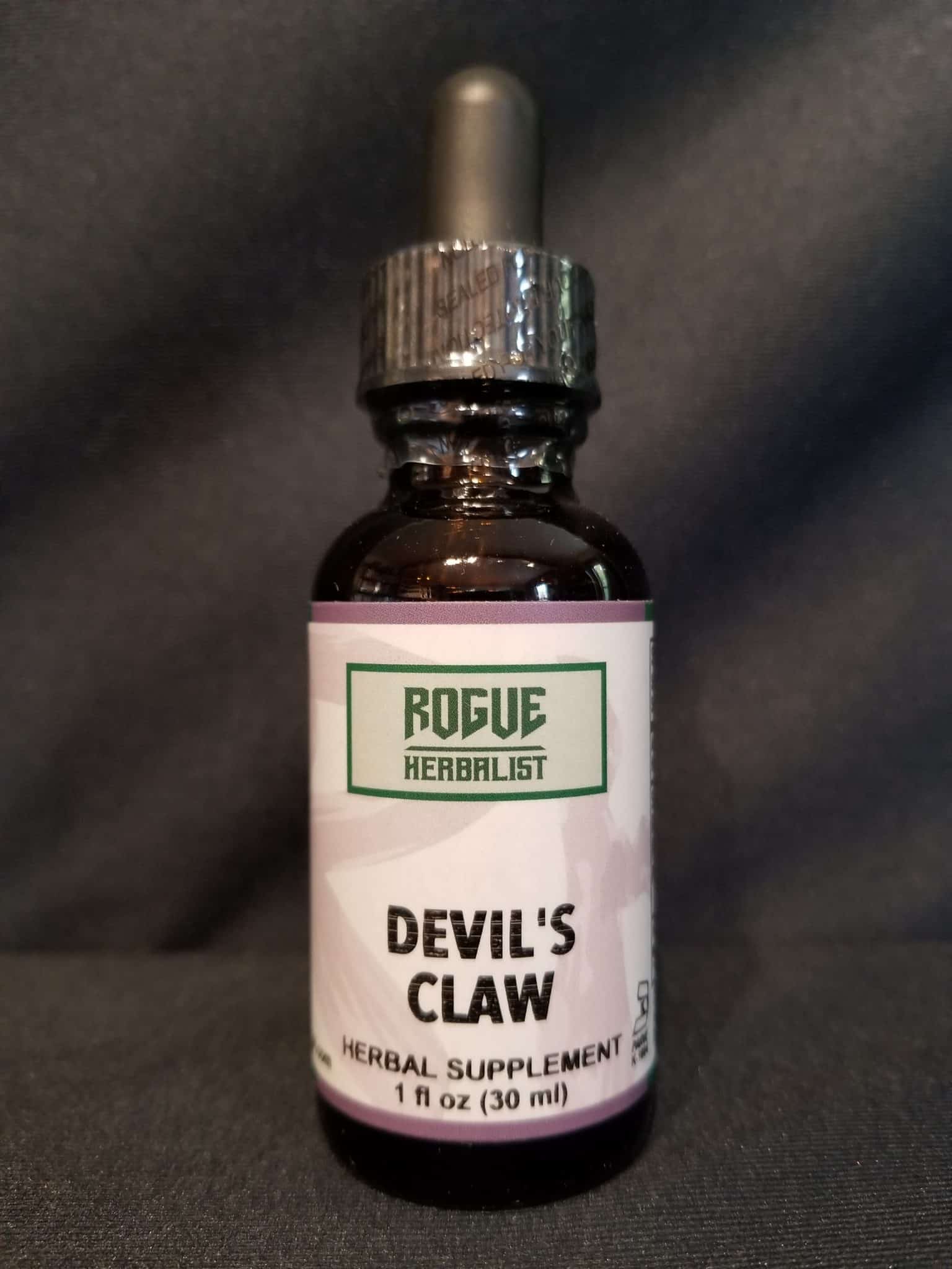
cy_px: 634
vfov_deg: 67.3
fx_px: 953
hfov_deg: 53.1
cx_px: 476
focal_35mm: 26
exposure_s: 1/24
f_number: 1.7
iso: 250
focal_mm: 4.25
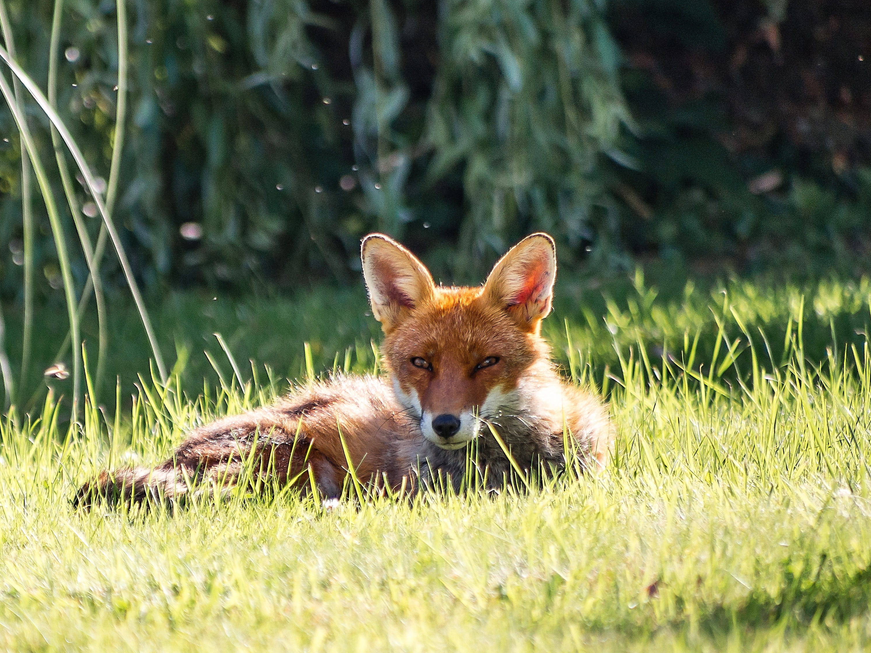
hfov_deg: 3.2
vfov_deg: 2.4
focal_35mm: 615
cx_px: 234
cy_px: 367
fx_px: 15473
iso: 200
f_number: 5.6
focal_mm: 200
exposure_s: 1/500
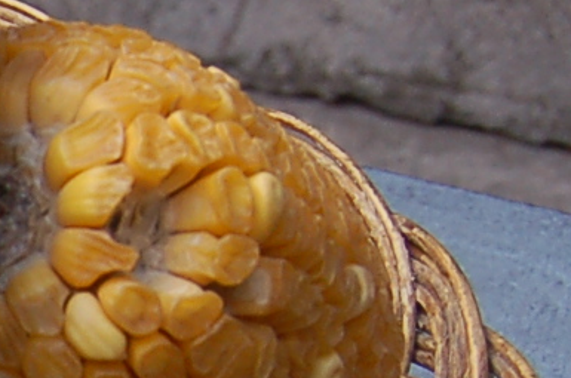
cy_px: 528
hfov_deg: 7.8
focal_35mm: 246
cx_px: -743
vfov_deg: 5.5
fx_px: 3894
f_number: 8
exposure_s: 1/80
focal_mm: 28
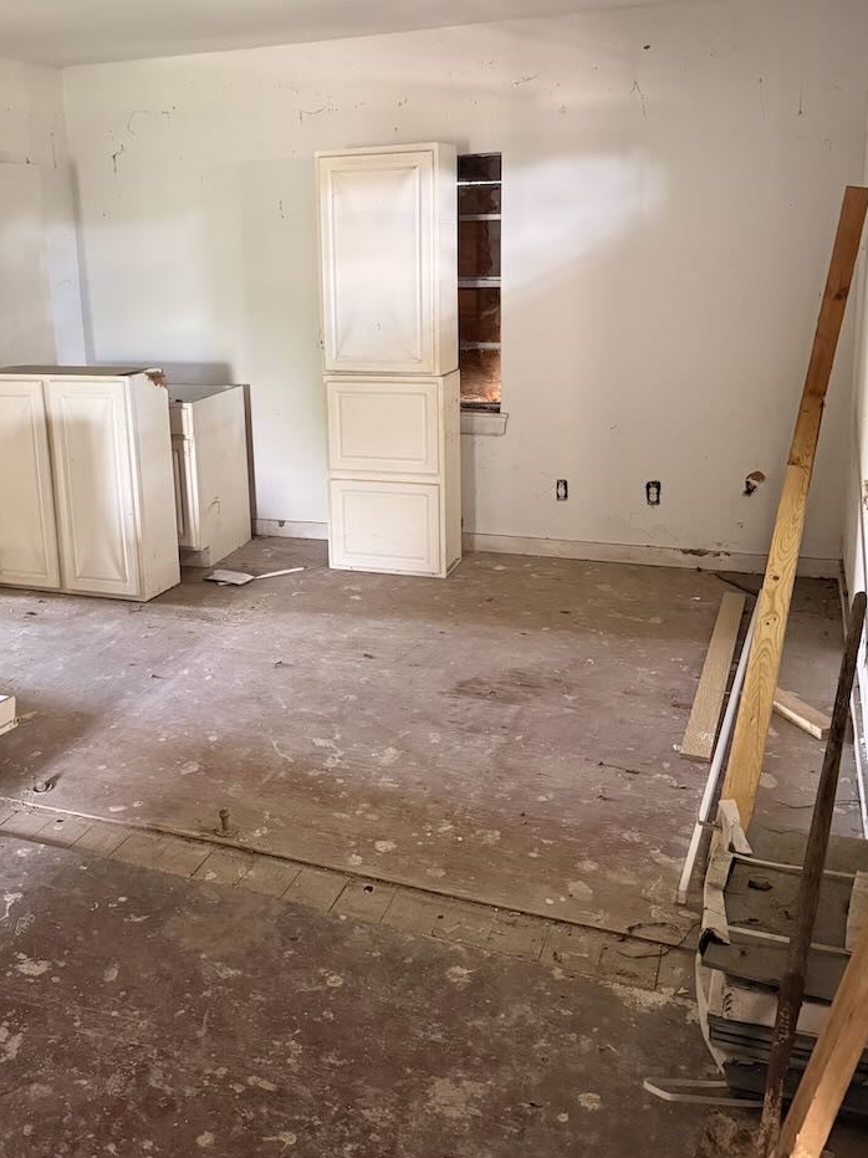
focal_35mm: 33
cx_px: 322
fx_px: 1104
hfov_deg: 42.6
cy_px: 439
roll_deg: +0.9
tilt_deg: -11.5
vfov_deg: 54.8
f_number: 1.78
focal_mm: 6.76
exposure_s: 1/60
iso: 640
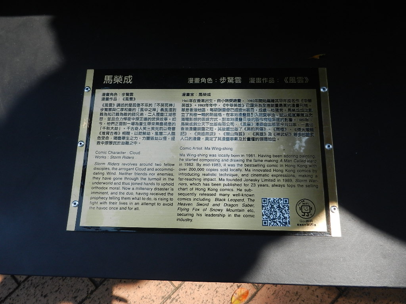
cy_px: 152
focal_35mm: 25
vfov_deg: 54.9
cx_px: 203
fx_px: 293
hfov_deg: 69.4
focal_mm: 4.5
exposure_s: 1/800
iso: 160
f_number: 3.5
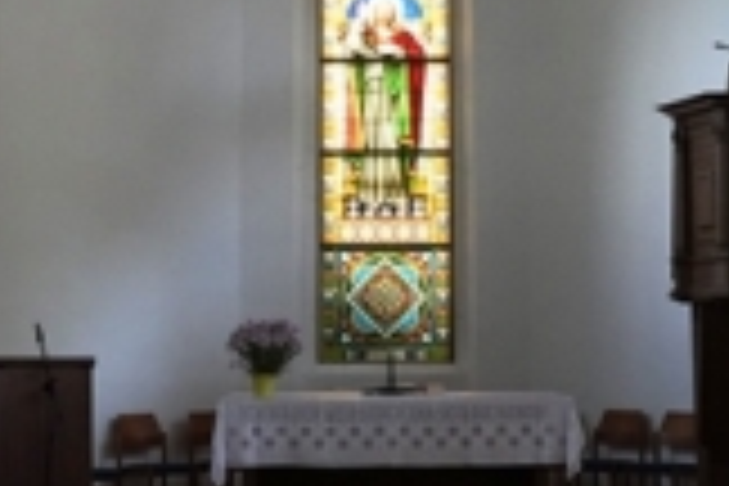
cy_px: 148
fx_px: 1762
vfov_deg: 15.7
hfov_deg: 23.4
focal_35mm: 87
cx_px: 367
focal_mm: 11.77
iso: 800
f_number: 8
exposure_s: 1/40
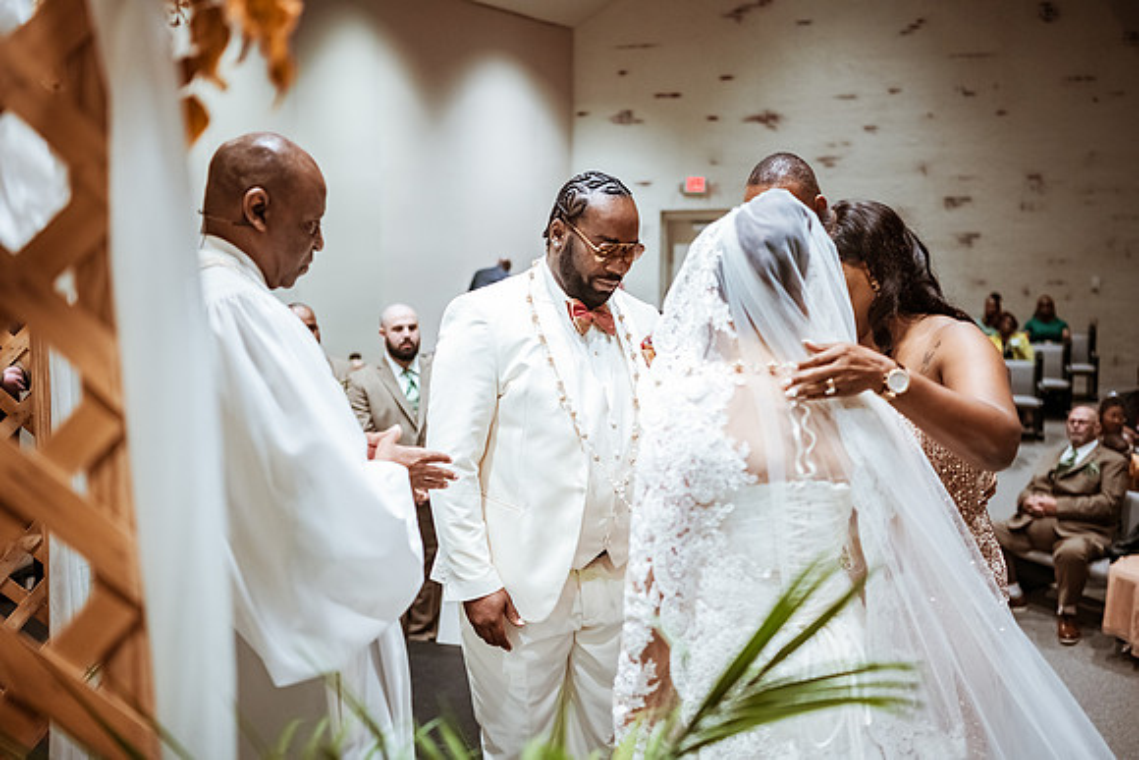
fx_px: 1108
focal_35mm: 35
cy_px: 380
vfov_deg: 37.9
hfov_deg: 54.4
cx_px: 570
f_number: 1.8
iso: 1250
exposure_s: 1/500
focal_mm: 35
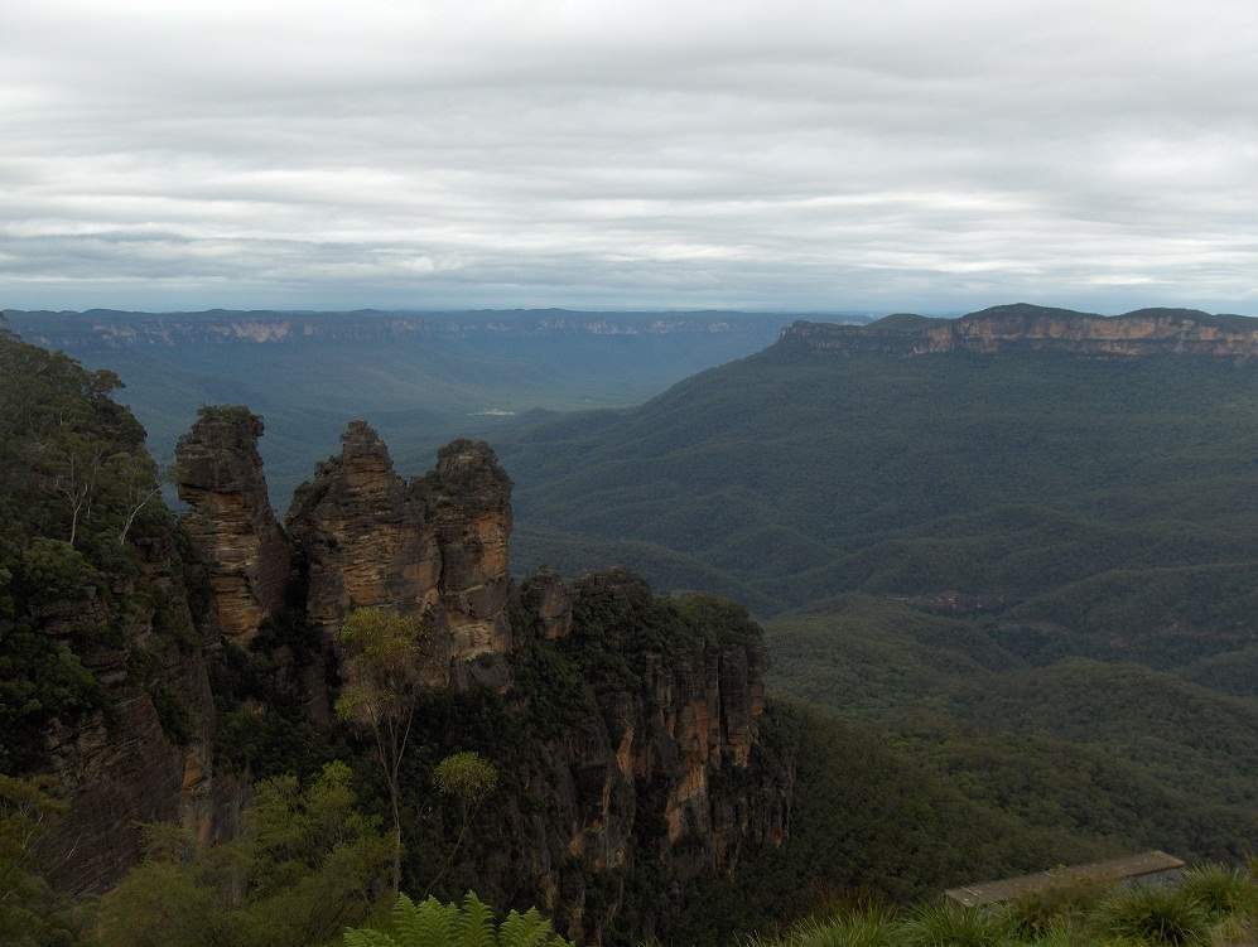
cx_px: 629
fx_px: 1420
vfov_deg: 36.9
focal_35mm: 39
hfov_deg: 47.8
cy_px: 474
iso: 92
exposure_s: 1/351
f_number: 4.8
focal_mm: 8
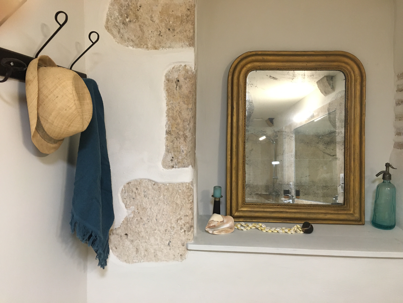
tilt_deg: -3.8
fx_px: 338
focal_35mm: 29
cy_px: 152
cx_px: 202
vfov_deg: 48.2
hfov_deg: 61.7
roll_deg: -0.2
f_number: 2.2
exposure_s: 1/33
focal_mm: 4.15
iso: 200
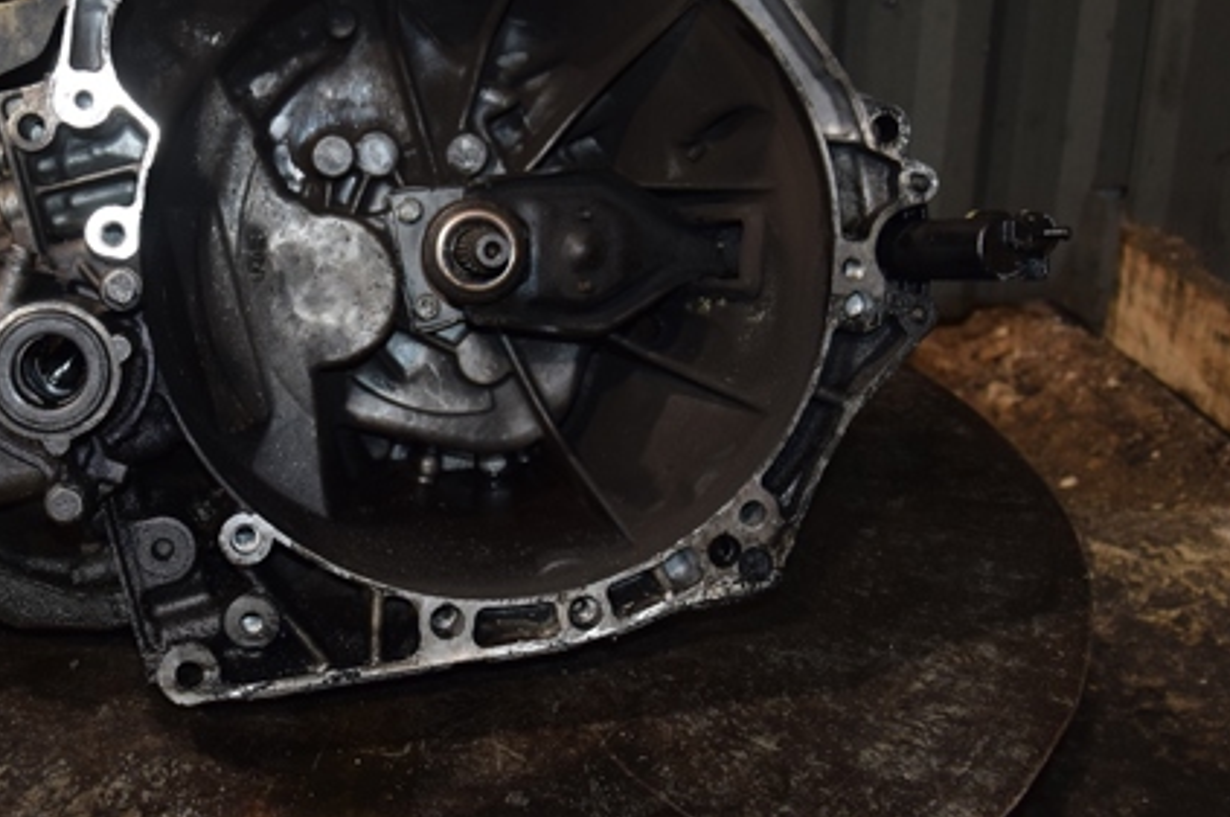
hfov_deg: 34.7
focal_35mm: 57
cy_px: 259
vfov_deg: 23.7
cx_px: 346
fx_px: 1937
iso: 800
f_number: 5
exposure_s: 1/60
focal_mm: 25
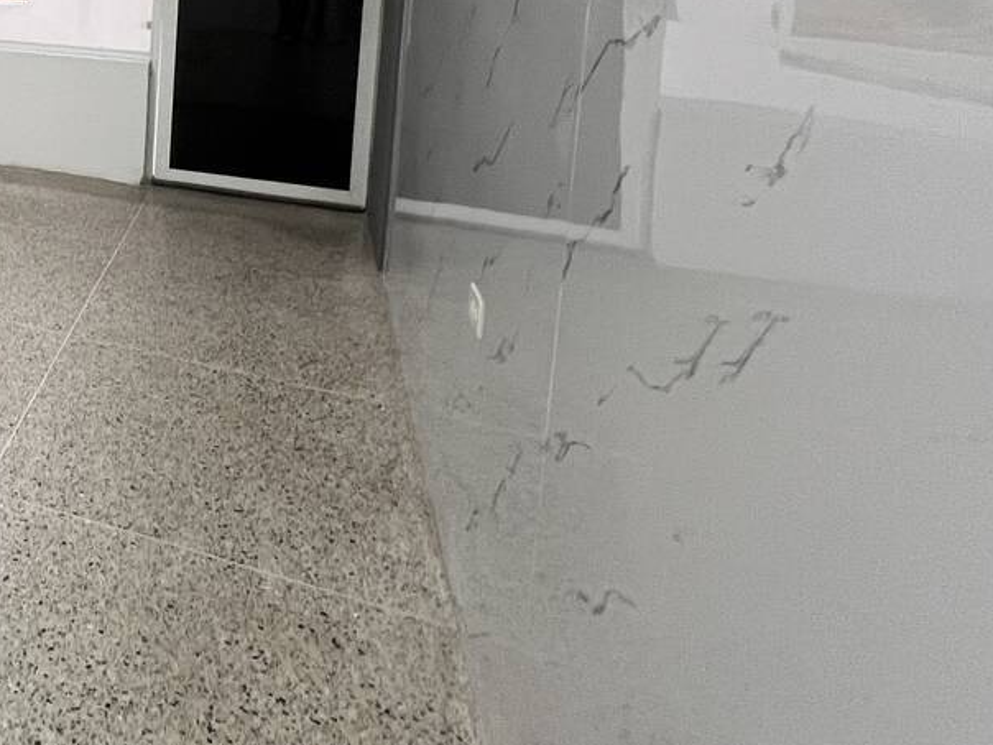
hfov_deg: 42.6
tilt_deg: -5.6
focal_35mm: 31
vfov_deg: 39.9
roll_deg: -0.3
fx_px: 889
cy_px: 0
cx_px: -150
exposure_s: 1/120
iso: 250
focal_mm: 1.57
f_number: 1.8
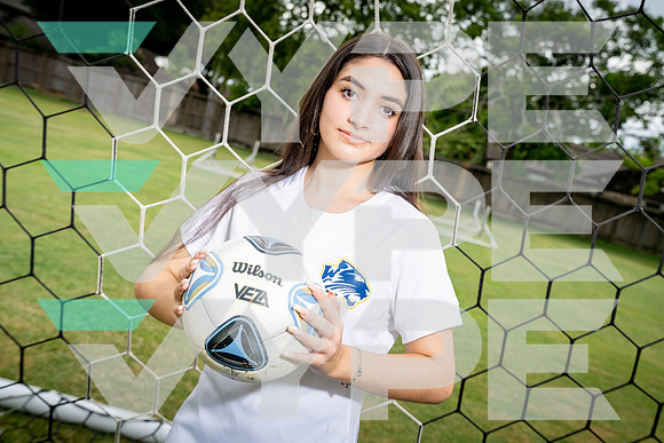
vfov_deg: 29.9
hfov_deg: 43.6
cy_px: 222
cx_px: 332
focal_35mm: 45
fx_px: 830
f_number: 6.3
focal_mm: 45
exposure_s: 1/250
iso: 100
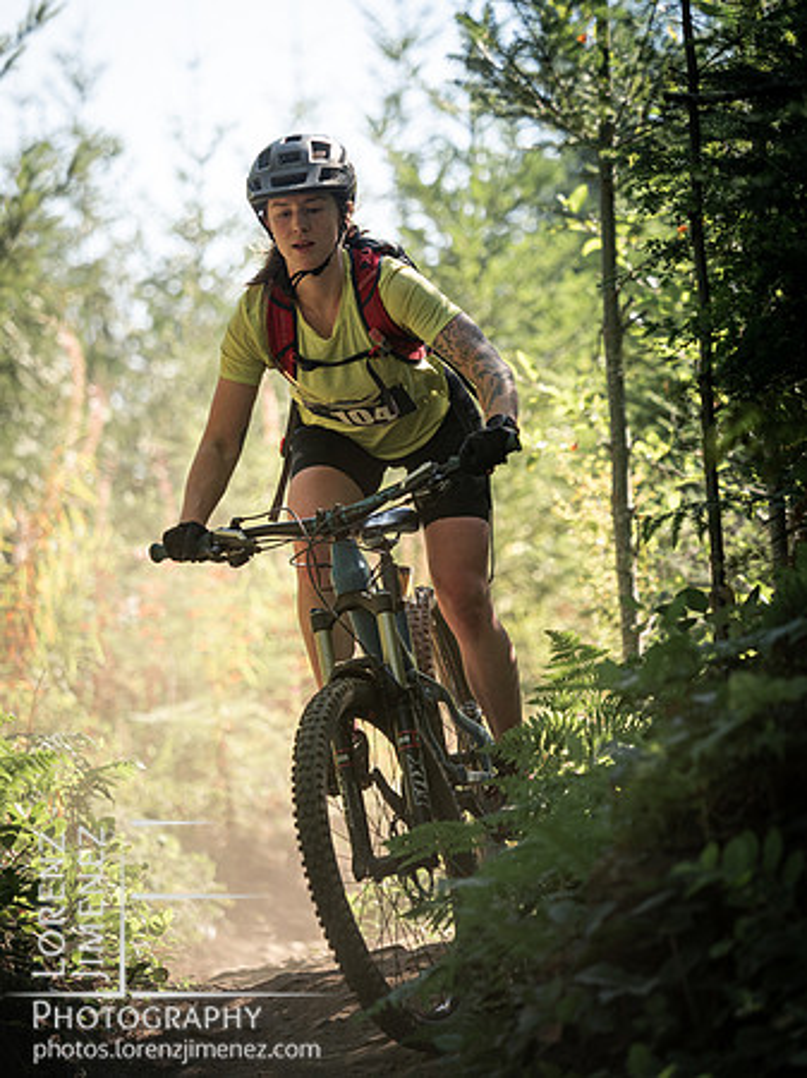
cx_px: 404
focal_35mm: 220
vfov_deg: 9.0
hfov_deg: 6.7
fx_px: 6845
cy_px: 539
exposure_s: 1/800
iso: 250
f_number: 2.8
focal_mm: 110
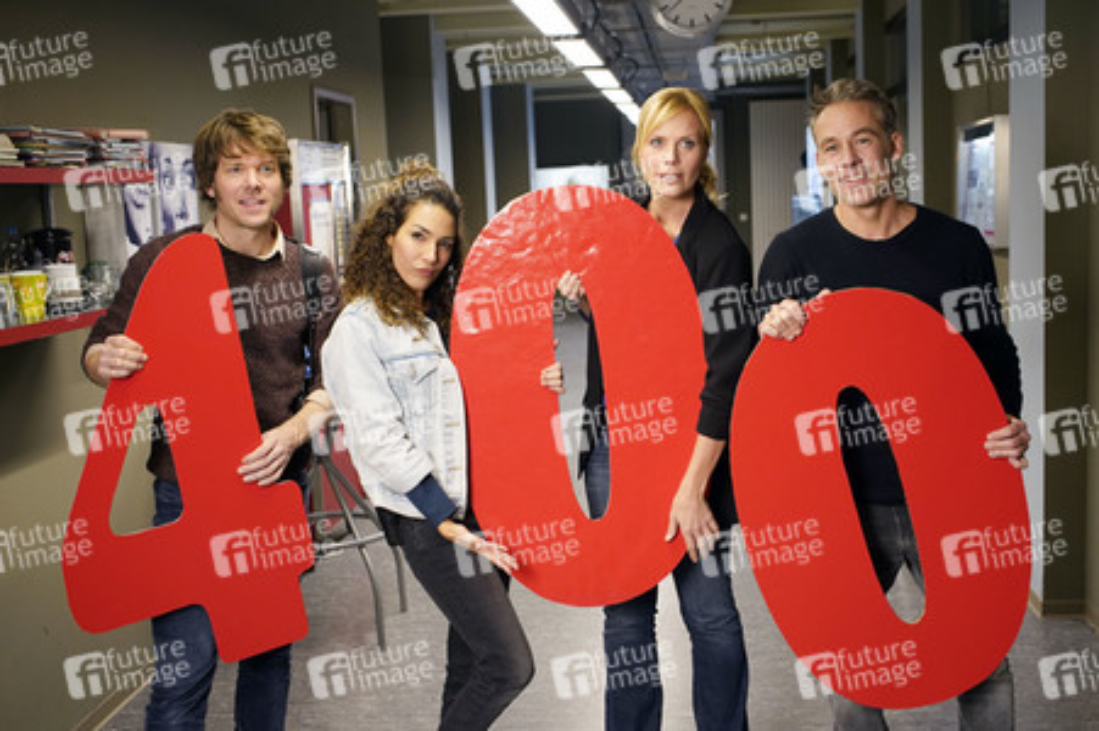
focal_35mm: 40
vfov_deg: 33.4
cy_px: 366
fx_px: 1220
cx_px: 550
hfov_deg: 48.5
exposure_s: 1/60
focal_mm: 40
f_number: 4
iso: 1600
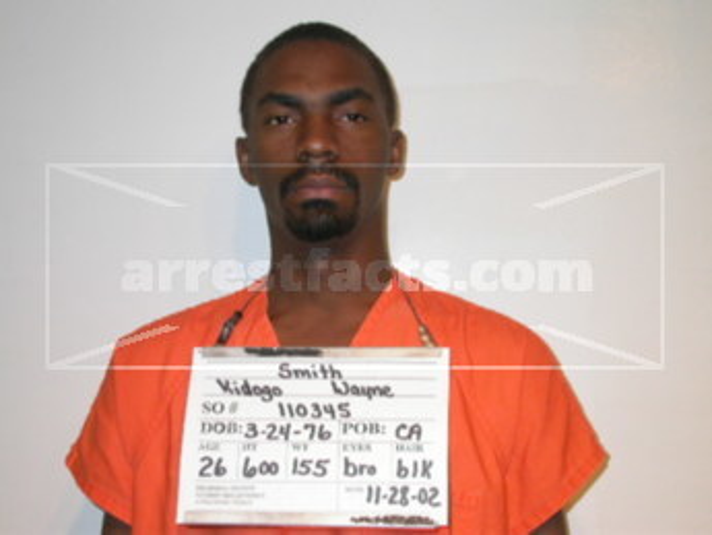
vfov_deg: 23.3
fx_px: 1296
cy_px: 268
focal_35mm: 63
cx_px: 356
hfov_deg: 30.7
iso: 100
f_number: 3.1
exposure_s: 1/60.3
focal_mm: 13.1
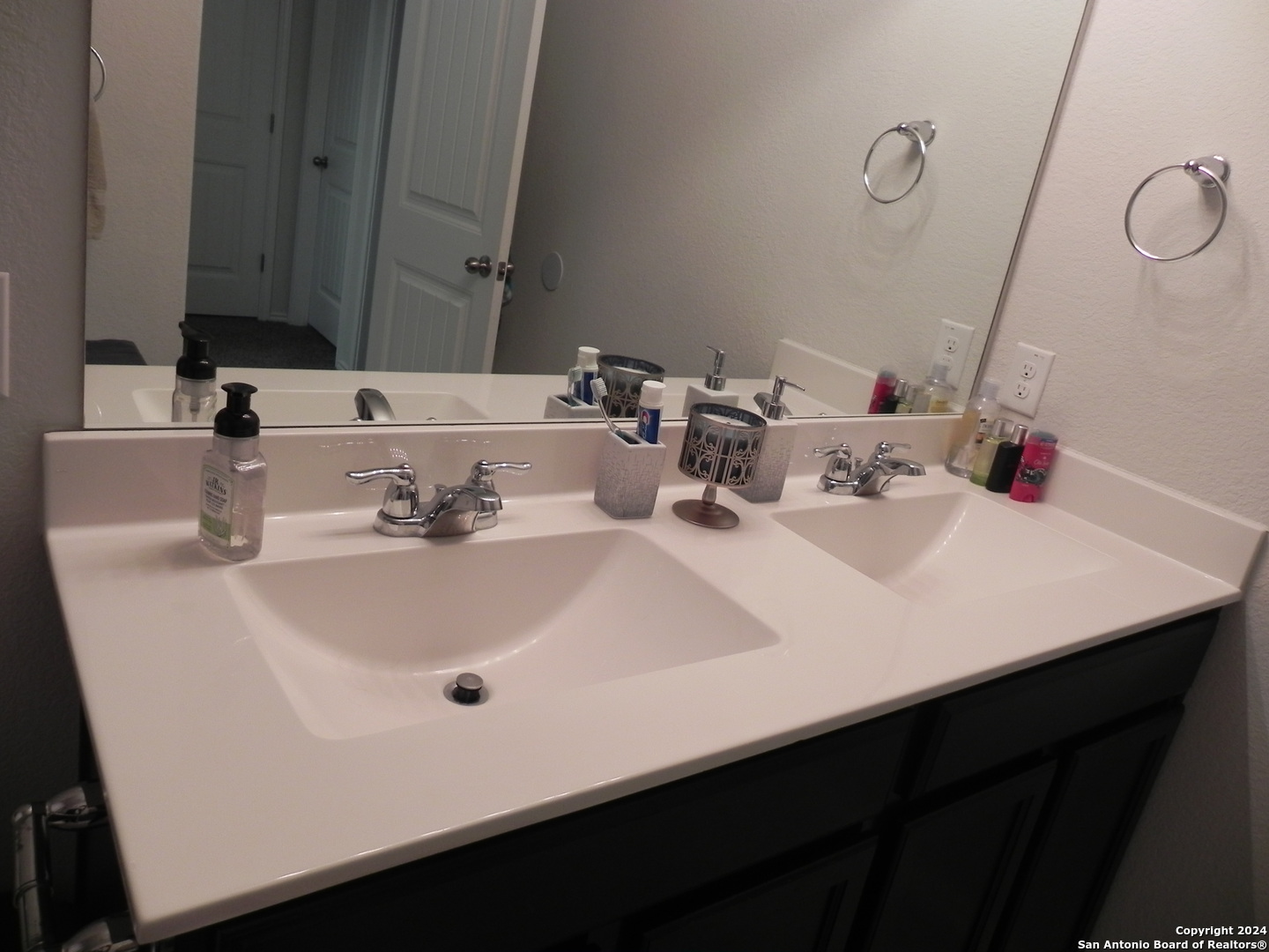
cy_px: 476
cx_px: 634
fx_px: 953
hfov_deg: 67.3
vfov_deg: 53.1
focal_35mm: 26
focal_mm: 4.6
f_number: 2.8
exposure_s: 1/30
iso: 163
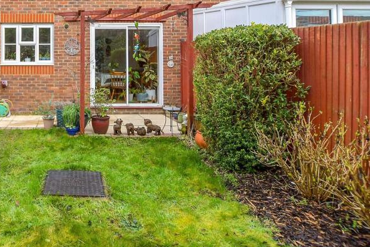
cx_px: 51
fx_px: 267
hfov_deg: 60.9
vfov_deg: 47.2
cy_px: 54
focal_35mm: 26
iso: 320
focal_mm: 10
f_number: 8
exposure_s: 1/125
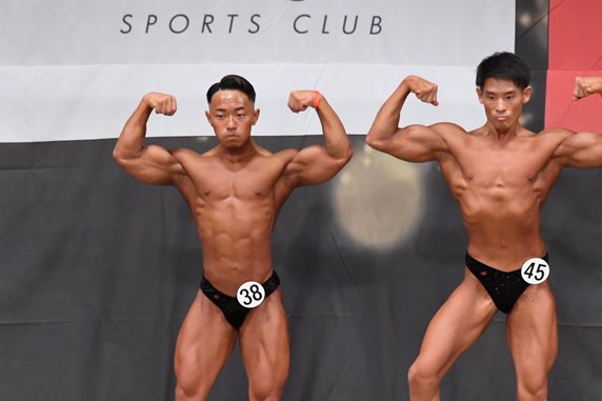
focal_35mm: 305
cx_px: 349
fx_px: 5099
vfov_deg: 4.5
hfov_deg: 6.8
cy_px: 267
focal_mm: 150
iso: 6400
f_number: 5.6
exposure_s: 1/400
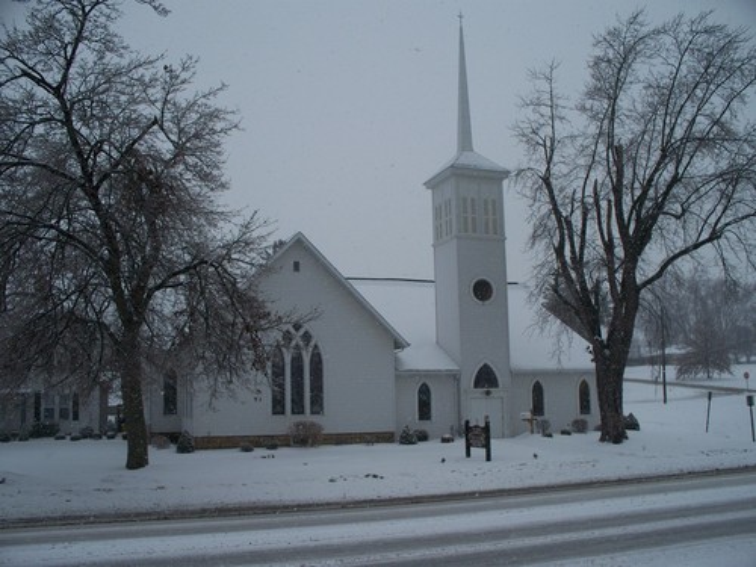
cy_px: 284
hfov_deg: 51.4
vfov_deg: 39.7
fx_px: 786
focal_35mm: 36
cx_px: 378
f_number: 2.8
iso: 64
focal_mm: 7.54
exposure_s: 1/640
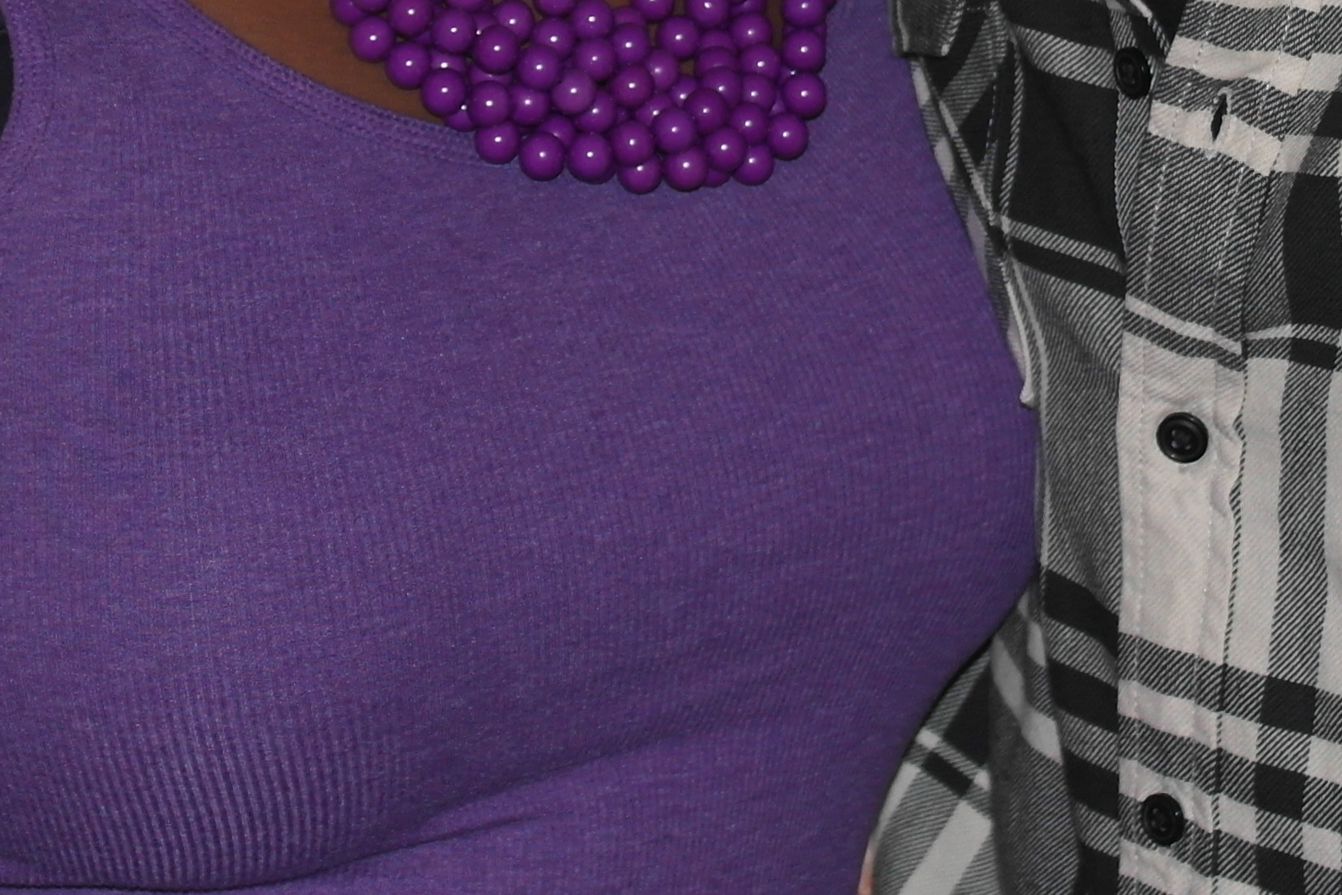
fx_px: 5554
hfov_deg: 13.8
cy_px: -290
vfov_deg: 9.1
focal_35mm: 149
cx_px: 782
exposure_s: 1/50
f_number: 4
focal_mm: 28
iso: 400
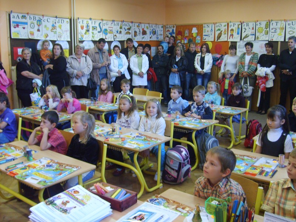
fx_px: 299
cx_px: 148
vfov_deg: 40.7
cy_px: 111
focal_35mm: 35
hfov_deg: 52.6
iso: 140
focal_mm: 5.8
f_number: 2.8
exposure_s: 1/30
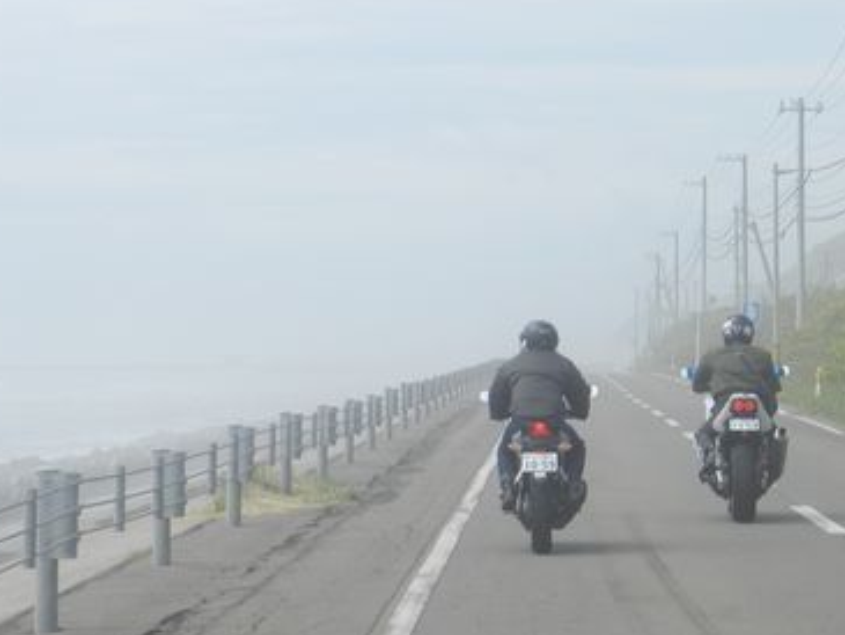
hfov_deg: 12.2
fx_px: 3931
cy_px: 370
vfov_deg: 9.2
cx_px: 776
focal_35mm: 161
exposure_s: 1/1000
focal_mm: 14.9
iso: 160
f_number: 4.4
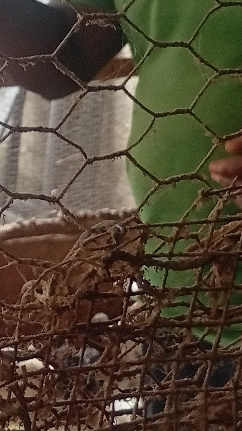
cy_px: 75
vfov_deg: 19.1
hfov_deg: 10.7
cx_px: -60
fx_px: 1267
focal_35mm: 111
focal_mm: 3.84
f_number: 1.8
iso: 74
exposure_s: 1/50
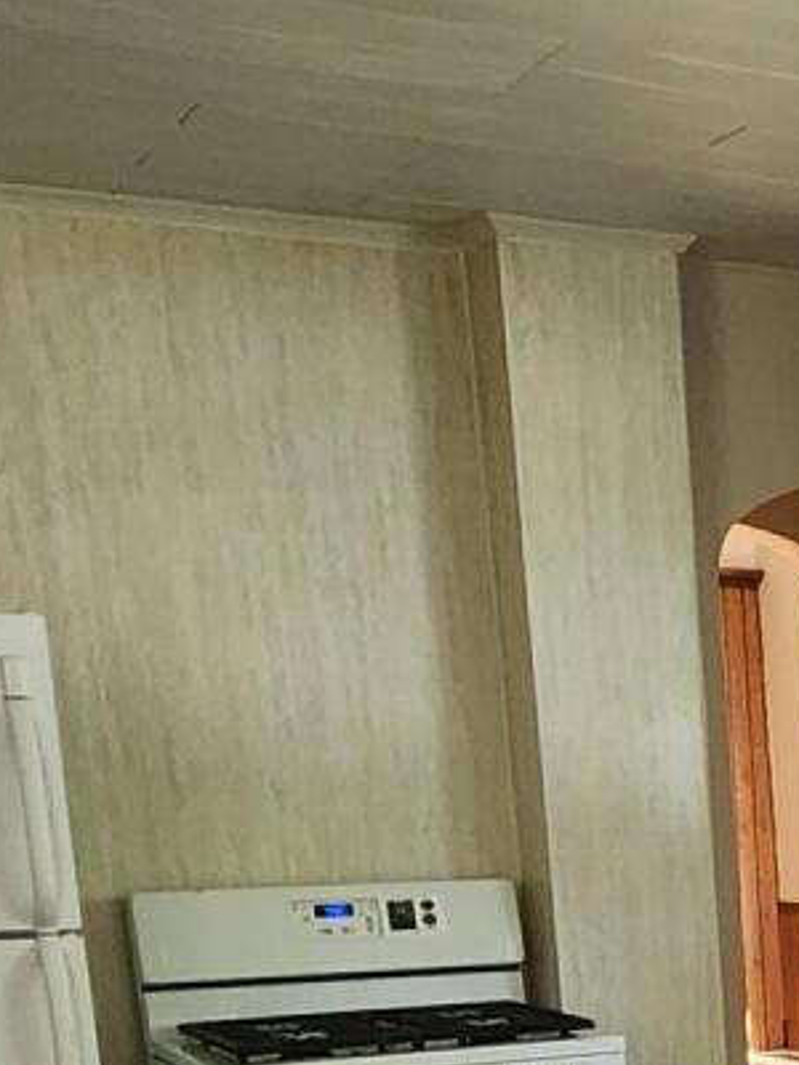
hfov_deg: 20.1
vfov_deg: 25.8
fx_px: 2000
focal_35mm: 65
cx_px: 1129
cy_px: 1361
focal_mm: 2.2
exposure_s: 1/60
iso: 200
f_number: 2.2
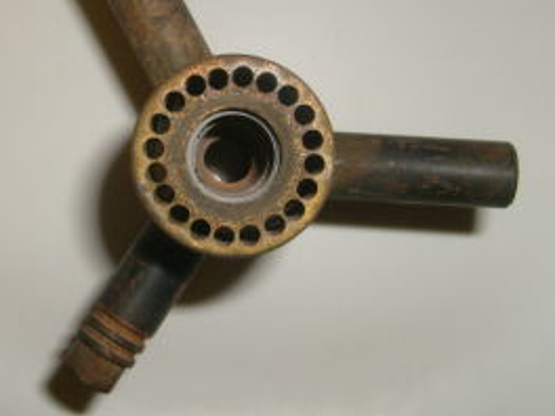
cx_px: 221
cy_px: 124
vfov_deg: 27.3
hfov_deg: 36.0
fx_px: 850
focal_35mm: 53
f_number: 2.8
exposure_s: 1/45
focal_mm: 5.8
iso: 100
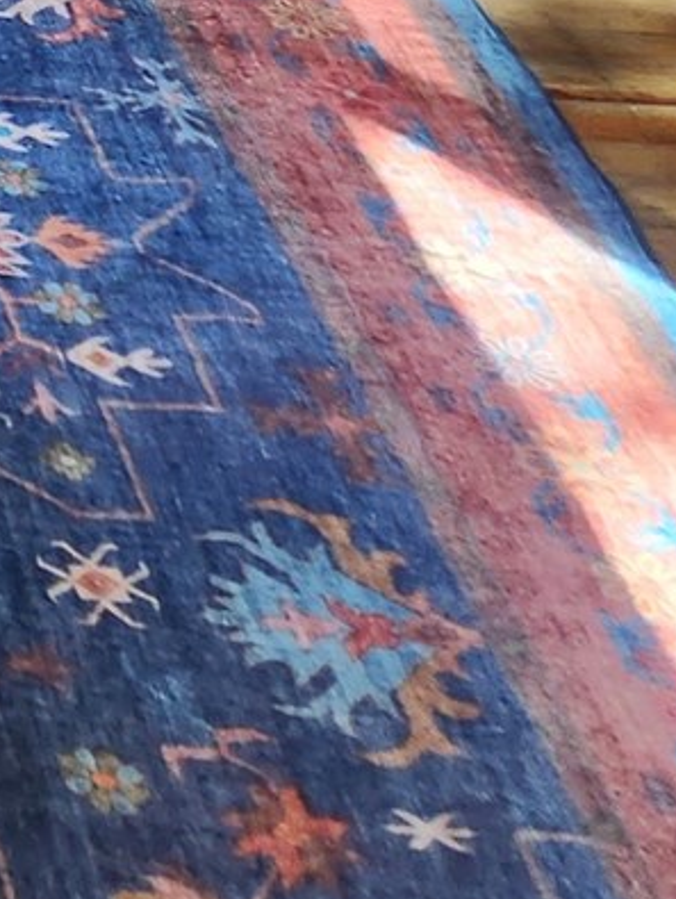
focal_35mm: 134
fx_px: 3483
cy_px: -1104
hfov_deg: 9.3
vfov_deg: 12.3
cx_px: -1218
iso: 125
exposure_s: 1/120
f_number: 1.8
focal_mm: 5.4
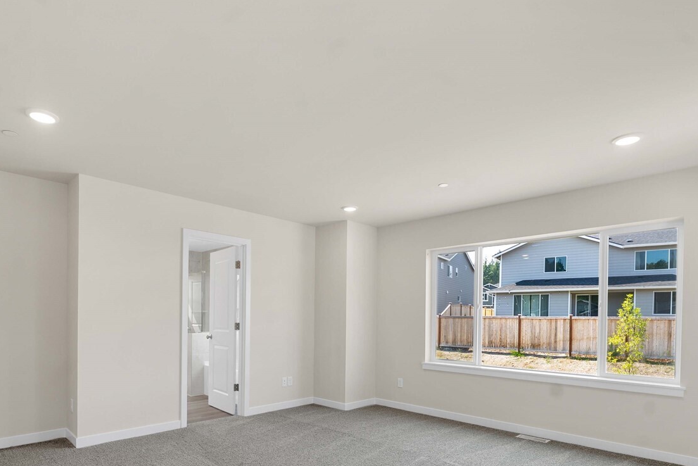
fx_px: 388
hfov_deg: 83.8
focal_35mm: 20
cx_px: 322
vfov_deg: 60.0
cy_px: 324
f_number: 7.1
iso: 1000
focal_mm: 13
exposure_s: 1/20
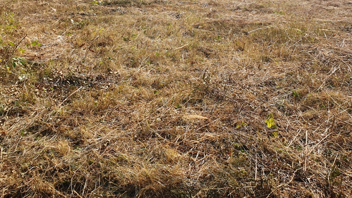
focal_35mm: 38
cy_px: 29
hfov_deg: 52.7
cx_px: 192
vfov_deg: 30.1
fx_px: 355
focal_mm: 4.3
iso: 50
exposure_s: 1/1406
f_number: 2.4
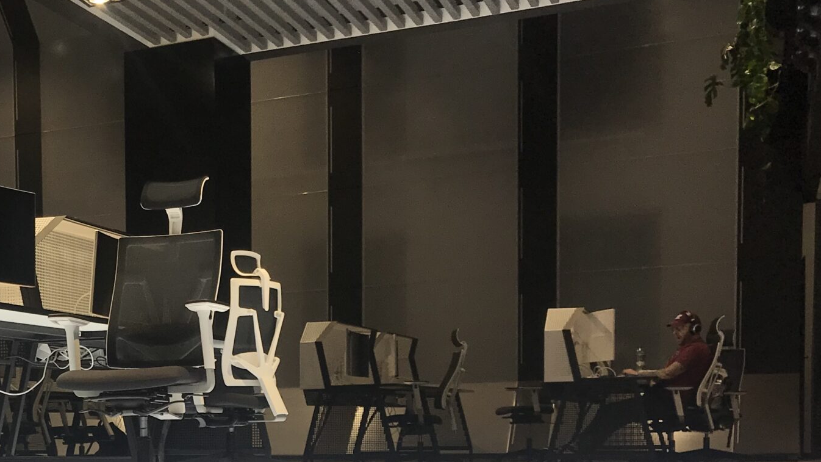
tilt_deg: -2.3
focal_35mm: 58
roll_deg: +0.6
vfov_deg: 19.9
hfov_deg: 33.9
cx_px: 73
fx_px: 1263
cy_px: 503
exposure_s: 1/77
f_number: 1.8
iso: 20
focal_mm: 3.99
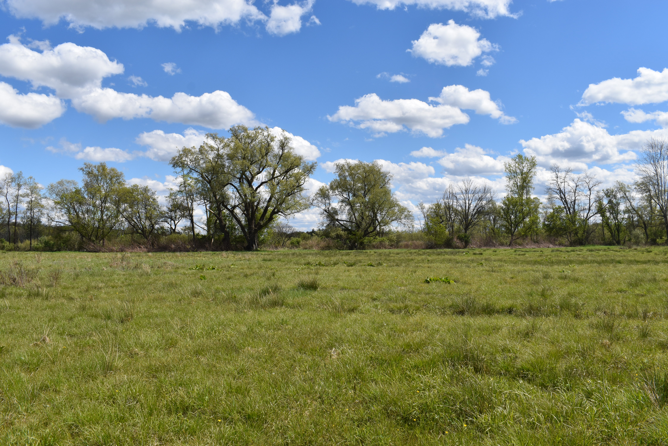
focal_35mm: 33
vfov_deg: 40.0
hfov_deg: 57.2
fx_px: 612
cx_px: 334
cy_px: 223
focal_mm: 22
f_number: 10
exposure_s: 1/400
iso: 200
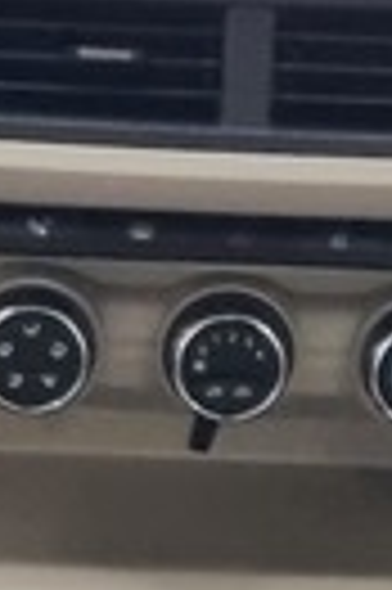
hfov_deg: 6.5
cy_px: 685
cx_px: 113
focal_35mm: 212
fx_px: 3472
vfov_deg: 9.6
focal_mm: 5.4
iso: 800
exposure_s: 1/50
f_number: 1.8
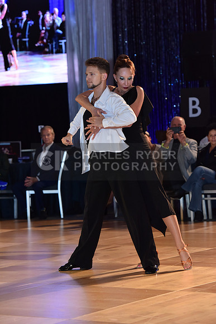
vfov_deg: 16.8
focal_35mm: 122
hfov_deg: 11.2
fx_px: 1097
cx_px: 108
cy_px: 162
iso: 2000
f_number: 4.5
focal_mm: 122
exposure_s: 1/320
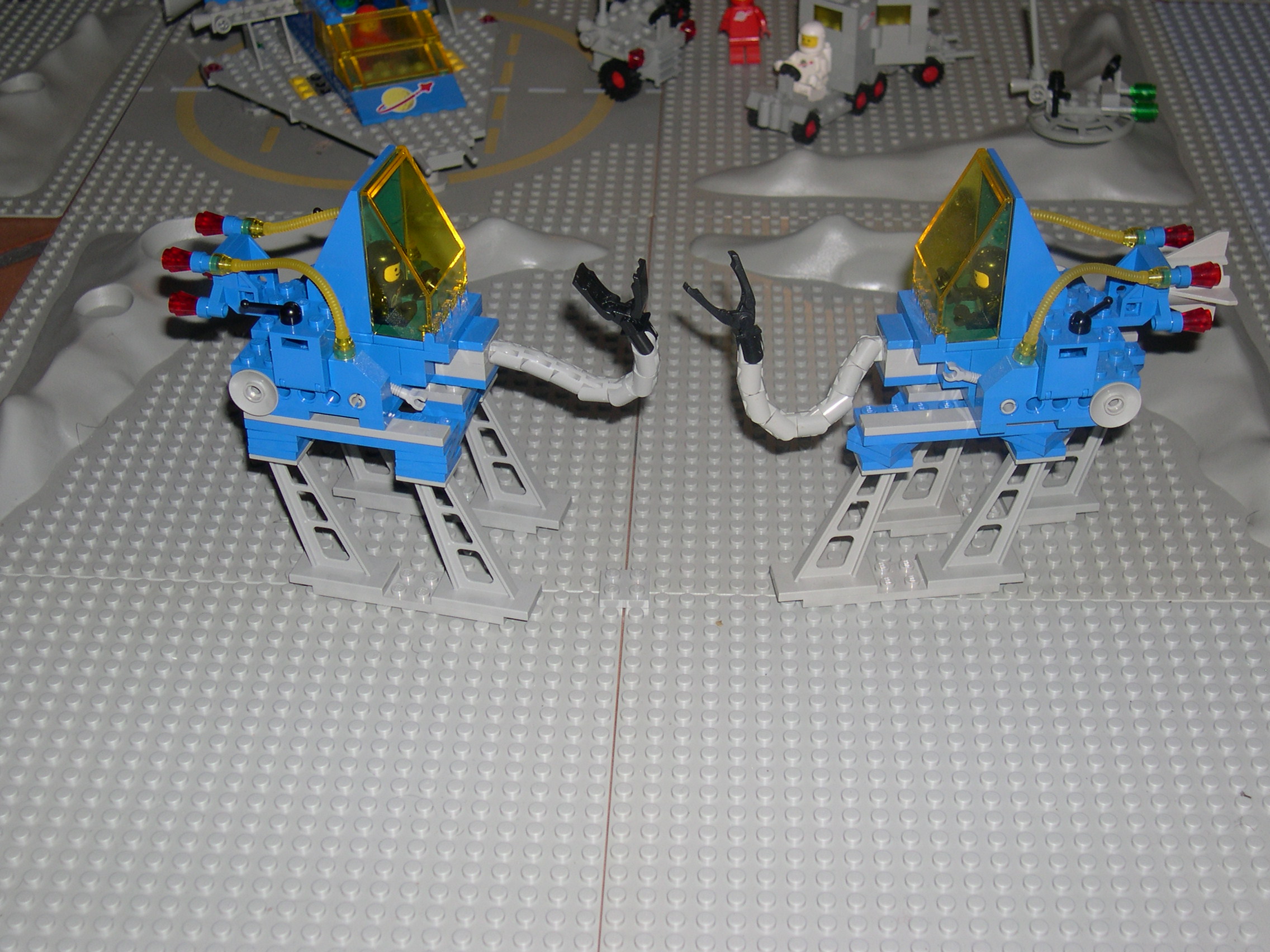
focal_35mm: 52
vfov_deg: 28.0
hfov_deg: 36.8
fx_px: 1908
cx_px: 635
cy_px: 476
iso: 100
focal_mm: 11.1
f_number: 3.2
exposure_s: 1/60
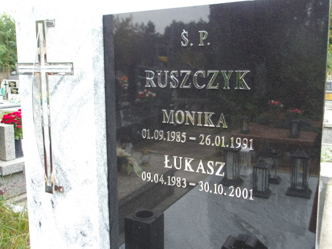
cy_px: 124
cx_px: 166
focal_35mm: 34
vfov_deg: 41.8
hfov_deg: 54.0
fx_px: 326
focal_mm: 6.1
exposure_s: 1/82
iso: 100
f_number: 3.3
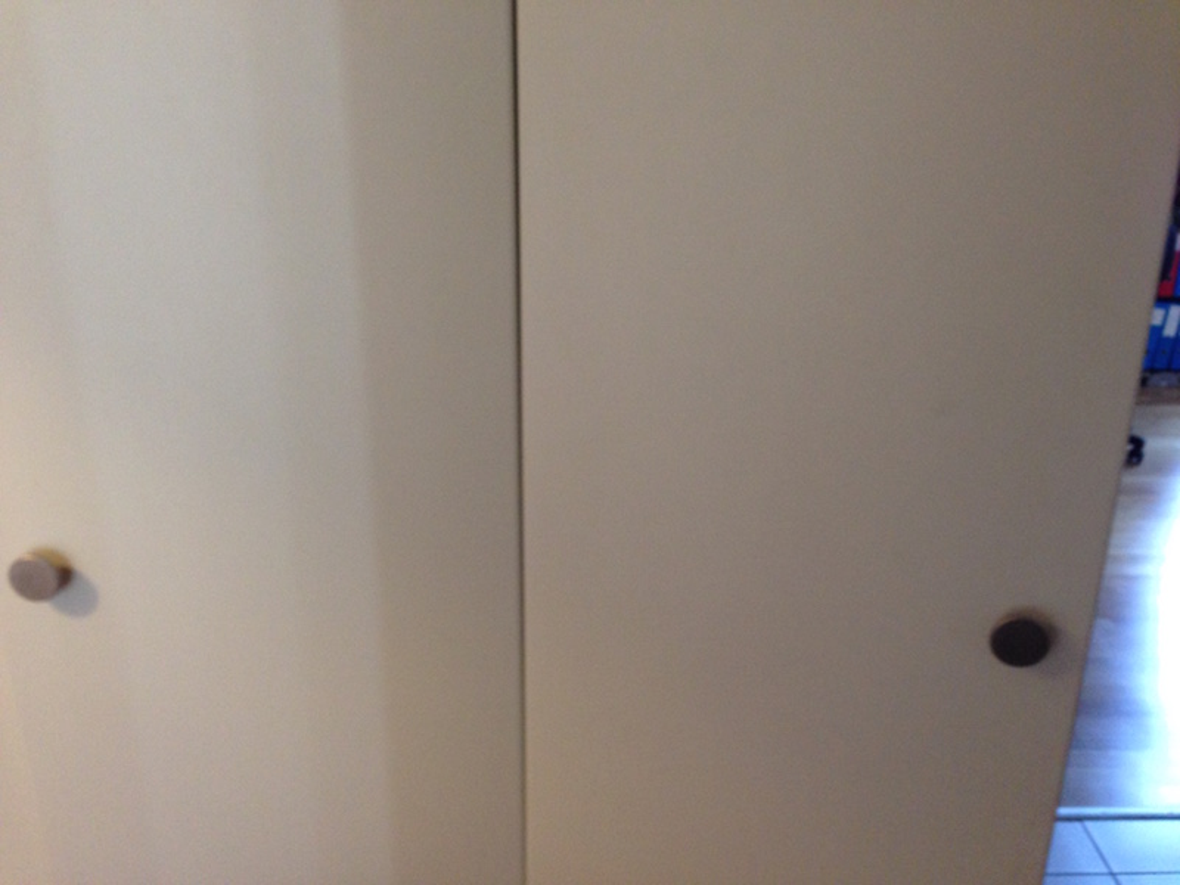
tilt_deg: -21.2
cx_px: 590
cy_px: 442
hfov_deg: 55.4
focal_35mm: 33
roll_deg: -0.9
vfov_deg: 42.9
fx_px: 1125
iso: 200
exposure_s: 1/20
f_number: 2.4
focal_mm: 4.12
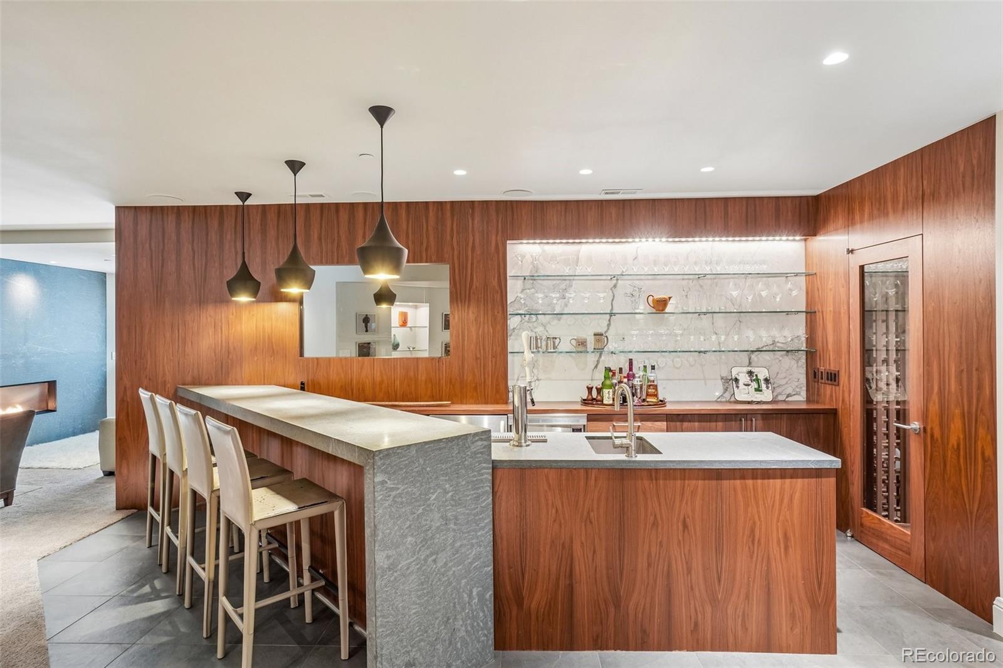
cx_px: 502
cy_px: 334
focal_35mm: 18
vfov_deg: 67.4
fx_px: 501
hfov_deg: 90.0
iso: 400
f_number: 8
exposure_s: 1/2
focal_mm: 12
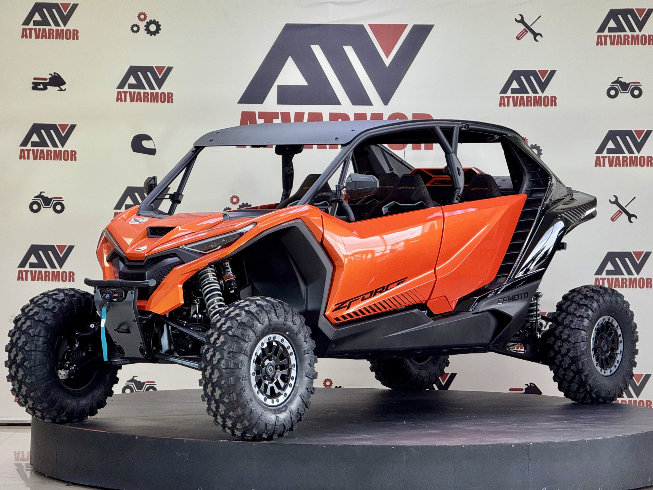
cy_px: 245
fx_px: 2264
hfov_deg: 16.4
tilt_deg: -1.3
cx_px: 326
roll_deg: -0.1
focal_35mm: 120
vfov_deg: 12.3
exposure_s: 1/100
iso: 200
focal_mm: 15.66
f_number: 2.8
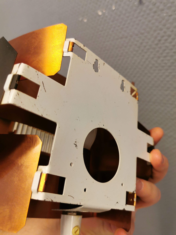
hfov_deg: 51.4
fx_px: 183
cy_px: 118
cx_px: 88
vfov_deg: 65.3
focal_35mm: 27
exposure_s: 1/50
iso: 125
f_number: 1.6
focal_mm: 5.56
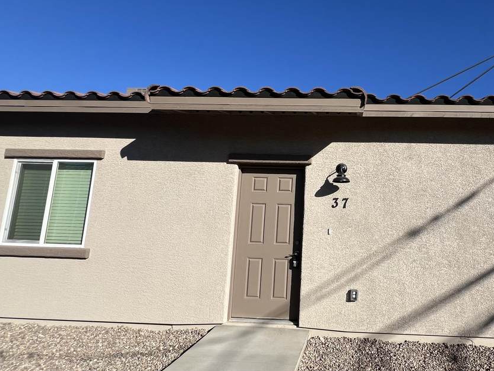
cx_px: 341
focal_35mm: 20
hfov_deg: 78.2
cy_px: 179
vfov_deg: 66.0
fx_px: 285
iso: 32
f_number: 1.8
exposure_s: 1/2222
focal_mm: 1.57
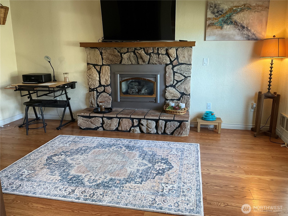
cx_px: 144
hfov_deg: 61.7
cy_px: 108
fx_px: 241
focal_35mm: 29
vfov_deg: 48.2
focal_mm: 3
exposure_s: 1/60
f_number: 1.8
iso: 160
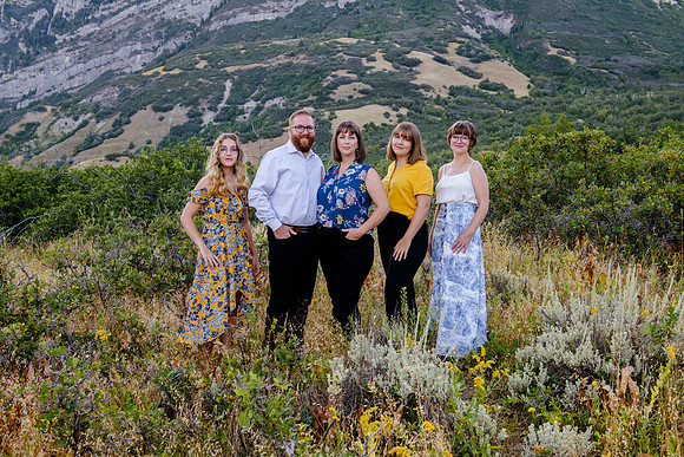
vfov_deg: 26.7
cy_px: 216
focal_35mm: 51
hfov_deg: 39.2
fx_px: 961
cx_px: 347
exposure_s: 1/200
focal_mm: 48
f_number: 8
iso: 800
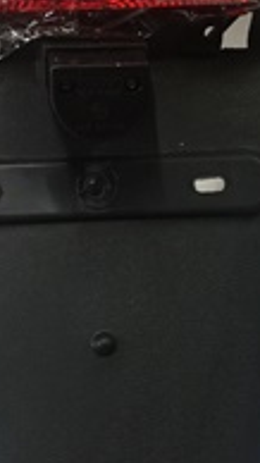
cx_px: 81
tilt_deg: -53.1
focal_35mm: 65
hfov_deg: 18.5
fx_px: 797
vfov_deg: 32.3
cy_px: 274
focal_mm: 4.15
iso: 100
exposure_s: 1/17
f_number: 2.2
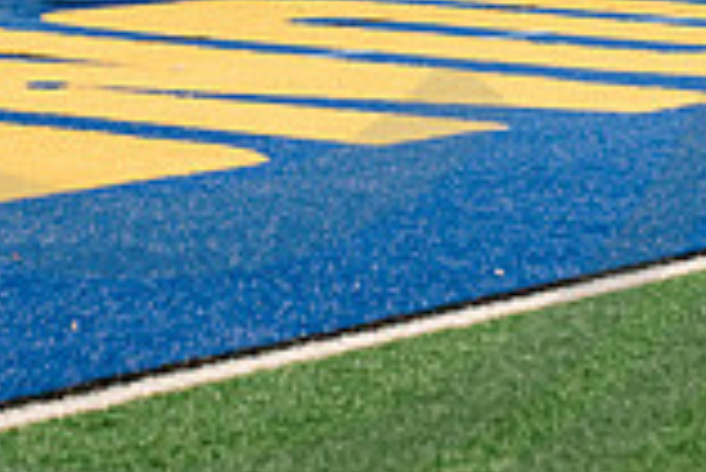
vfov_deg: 5.3
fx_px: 5064
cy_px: -160
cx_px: 121
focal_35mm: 258
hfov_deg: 8.0
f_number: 4.5
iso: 2500
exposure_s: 1/200
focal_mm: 70
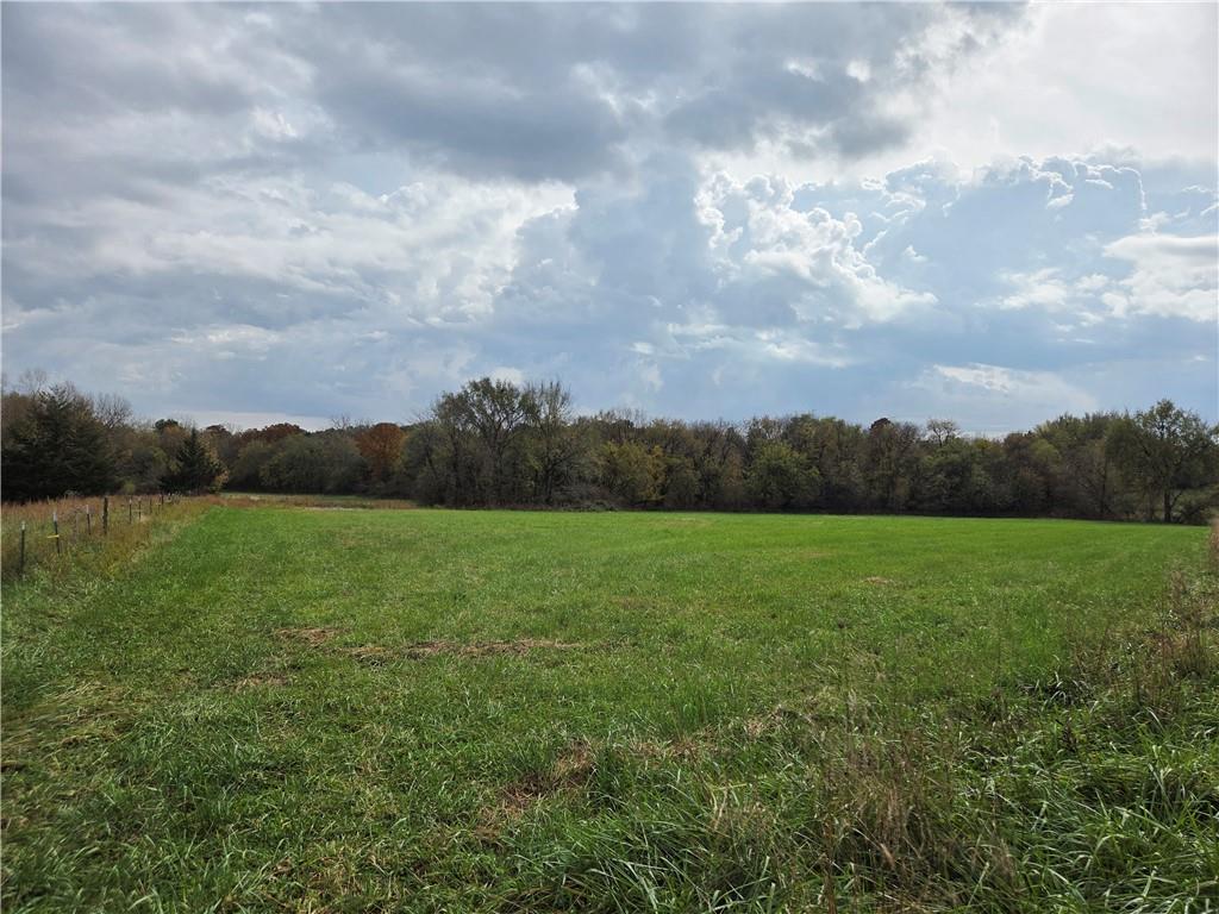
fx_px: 810
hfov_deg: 73.9
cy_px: 457
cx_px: 610
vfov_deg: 58.9
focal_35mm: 23
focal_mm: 5.4
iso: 64
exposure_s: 1/7891
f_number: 1.8
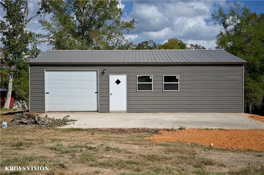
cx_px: 132
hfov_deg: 47.4
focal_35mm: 41
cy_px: 88
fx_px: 300
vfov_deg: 32.6
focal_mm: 41
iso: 100
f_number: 5.6
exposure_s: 1/1600
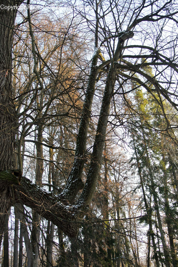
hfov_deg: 28.7
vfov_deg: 41.9
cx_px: 89
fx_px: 348
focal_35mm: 47
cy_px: 134
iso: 100
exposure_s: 1/60
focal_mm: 17.5
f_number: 4.5
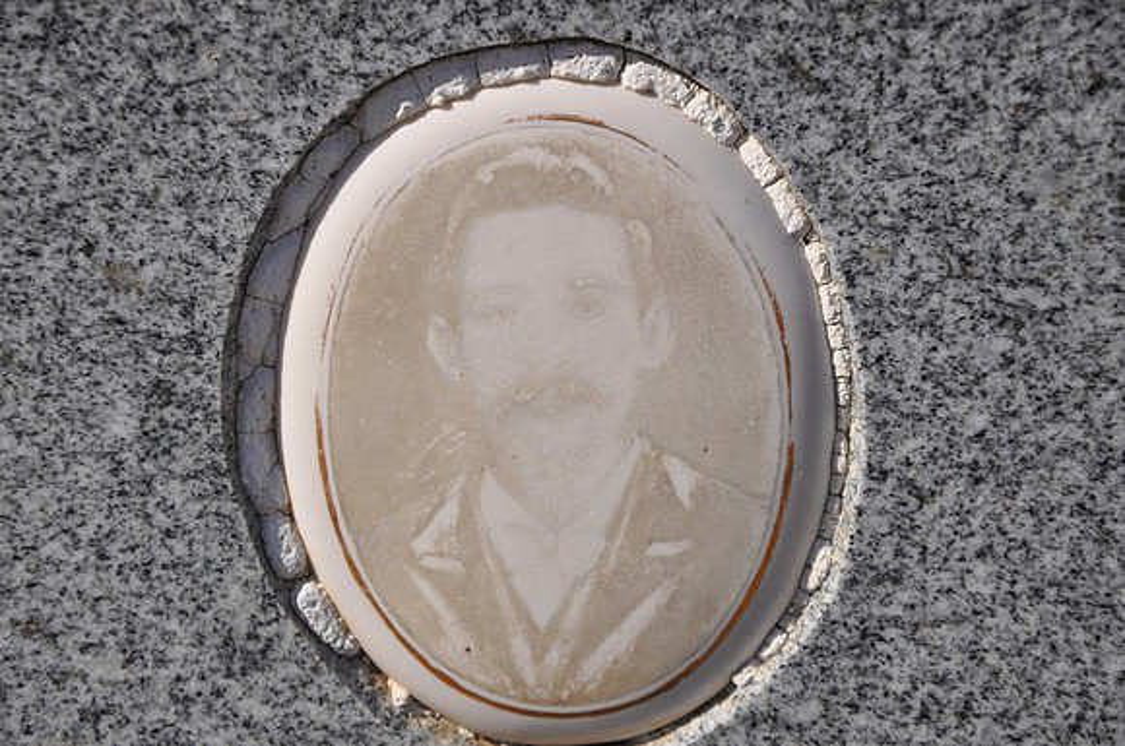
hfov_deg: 14.0
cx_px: 562
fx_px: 4587
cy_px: 373
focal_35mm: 147
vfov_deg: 9.3
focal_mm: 98
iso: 200
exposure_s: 1/320
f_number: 9
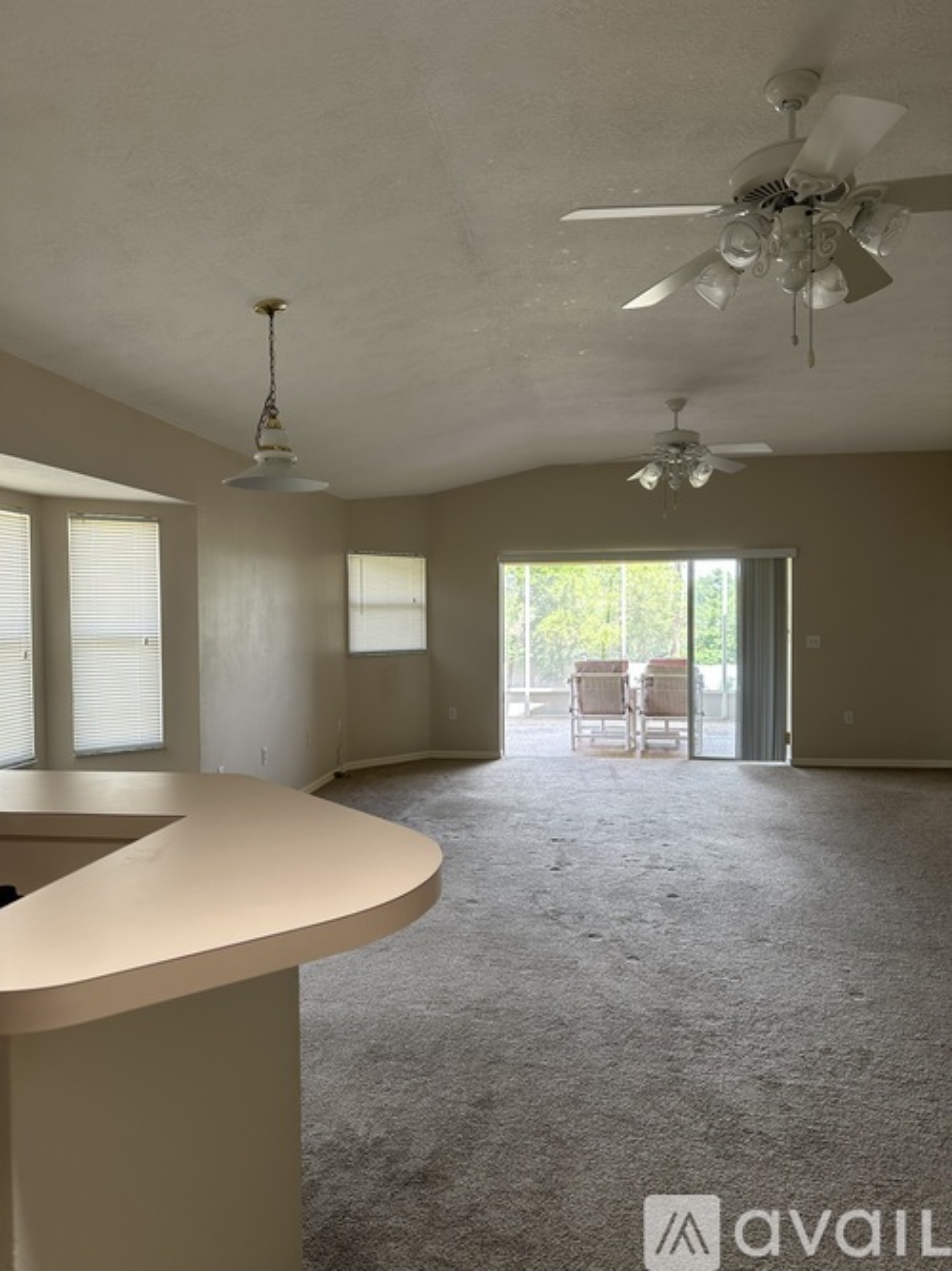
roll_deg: -0.1
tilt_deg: -1.2
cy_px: 636
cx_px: 476
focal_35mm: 24
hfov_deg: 56.8
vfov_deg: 71.6
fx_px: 880
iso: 100
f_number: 1.78
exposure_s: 1/121
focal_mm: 6.86
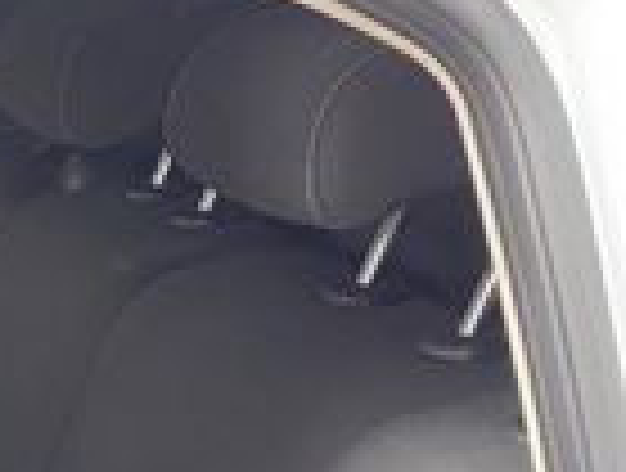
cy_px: 670
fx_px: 1596
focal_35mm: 88
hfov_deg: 20.5
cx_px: -153
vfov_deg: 15.7
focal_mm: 4.25
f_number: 1.8
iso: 640
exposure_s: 1/30
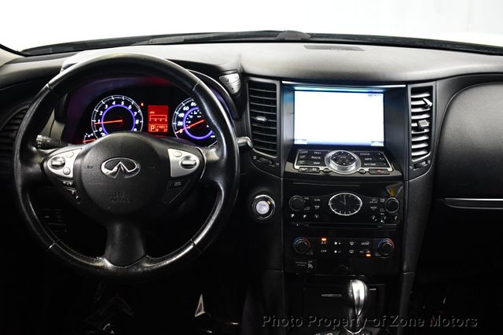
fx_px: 503
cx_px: 252
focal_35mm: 36
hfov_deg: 53.2
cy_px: 168
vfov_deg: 36.8
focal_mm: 24
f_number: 3.8
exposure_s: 1/60
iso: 3200
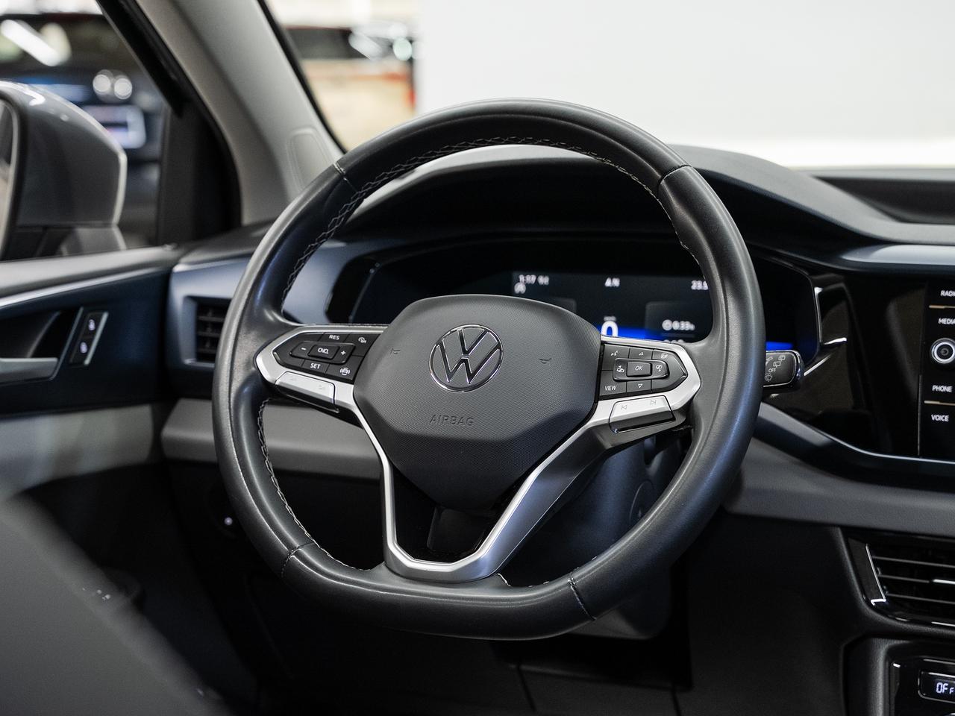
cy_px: 368
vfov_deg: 25.8
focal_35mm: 57
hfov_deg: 34.0
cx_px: 473
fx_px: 1564
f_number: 4
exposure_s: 1/50
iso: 1000
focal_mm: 46.1
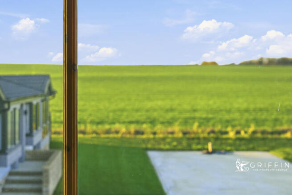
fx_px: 406
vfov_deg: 27.0
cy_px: 98
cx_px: 146
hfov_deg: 39.6
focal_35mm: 50
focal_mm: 50
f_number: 3.2
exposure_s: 1/250
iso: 100
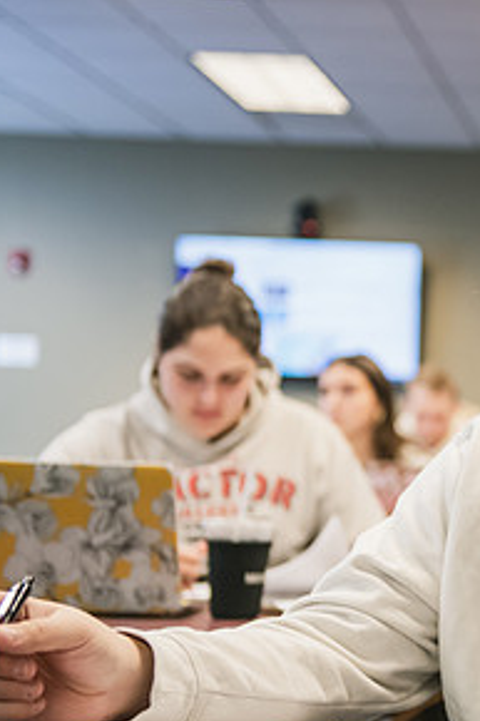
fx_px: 1922
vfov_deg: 21.2
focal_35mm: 96
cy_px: 436
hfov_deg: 13.7
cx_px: 609
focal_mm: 48
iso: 1600
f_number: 2.8
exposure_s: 1/200
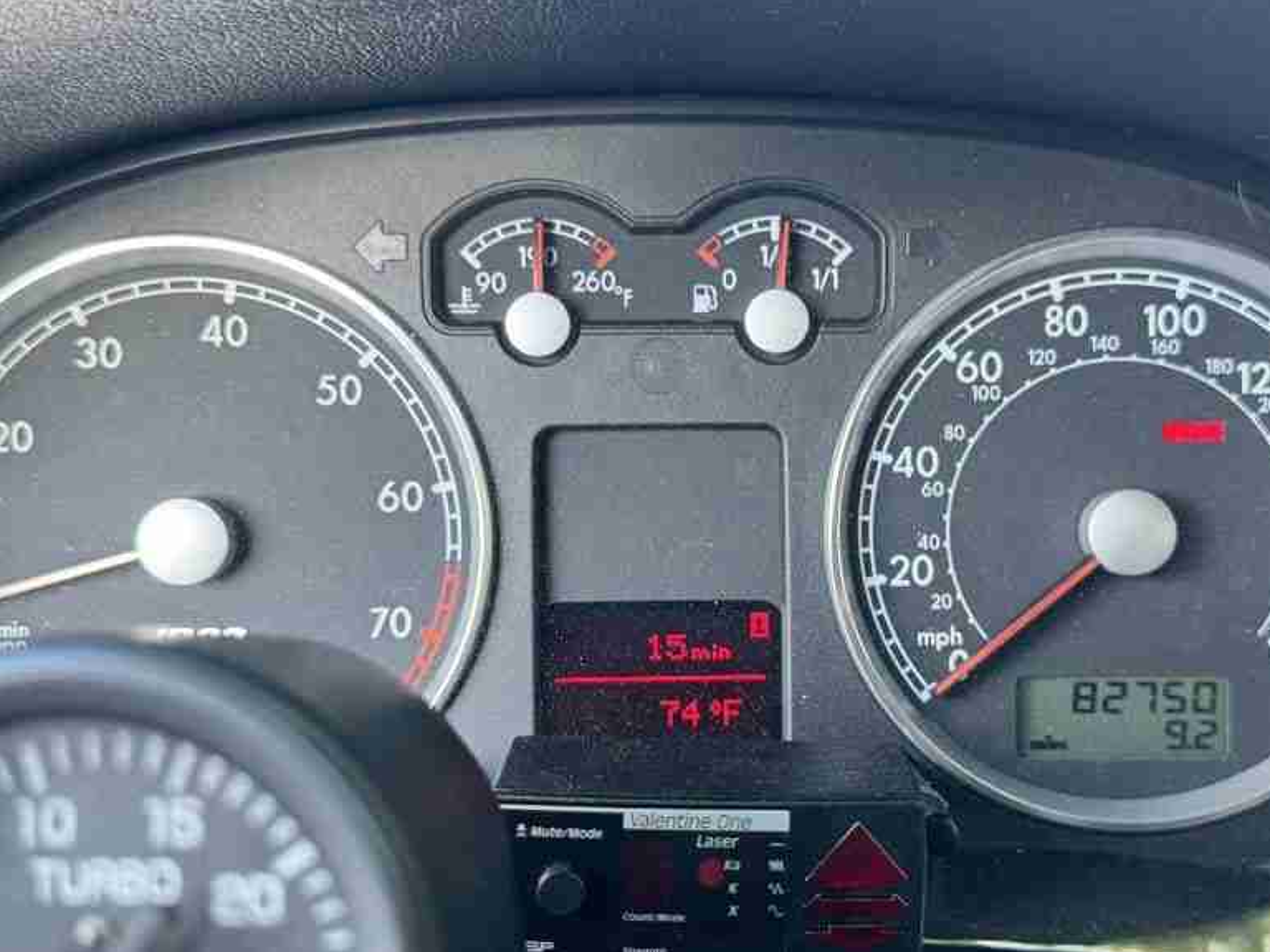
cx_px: 686
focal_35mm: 45
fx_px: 1651
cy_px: 464
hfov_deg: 42.0
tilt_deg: -21.1
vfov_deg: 32.2
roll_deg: -0.1
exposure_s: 1/83
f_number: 1.78
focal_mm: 6.76
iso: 200
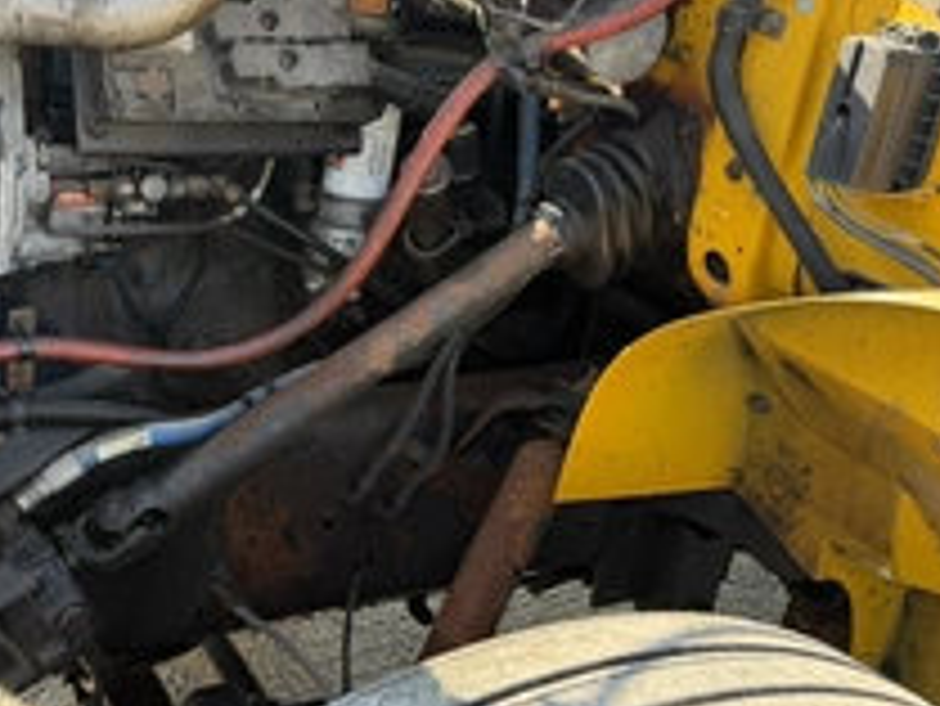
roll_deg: -2.1
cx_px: 130
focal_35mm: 46
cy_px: 310
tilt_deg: -23.5
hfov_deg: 38.9
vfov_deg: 31.5
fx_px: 1250
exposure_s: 1/360
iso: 100
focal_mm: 6.76
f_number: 1.78
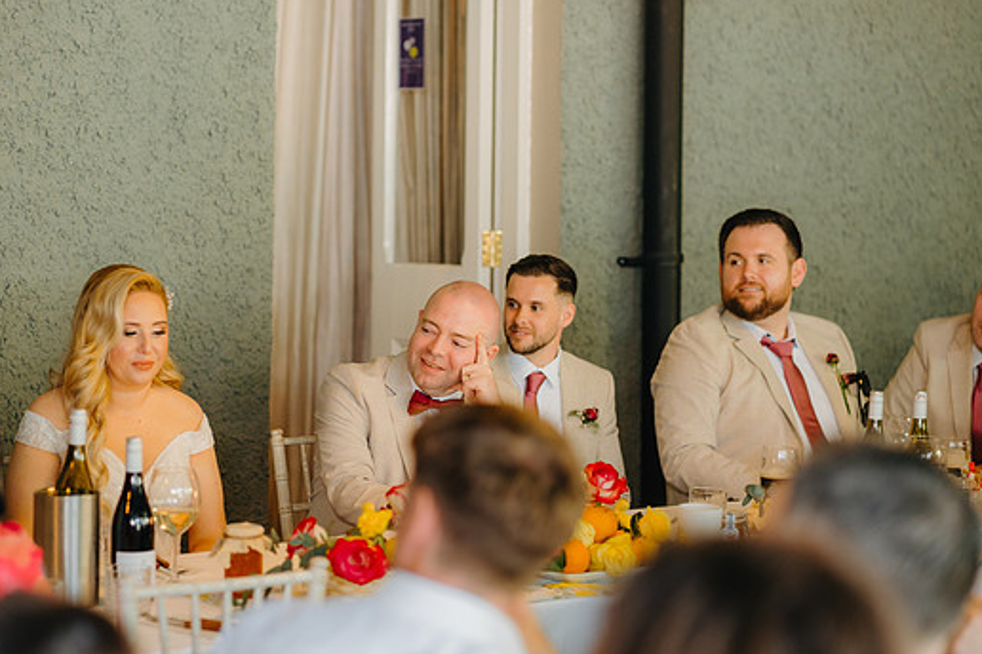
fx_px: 2782
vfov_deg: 13.4
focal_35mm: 102
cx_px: 417
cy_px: 318
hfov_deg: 20.0
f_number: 2.2
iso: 800
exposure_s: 1/200
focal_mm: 85
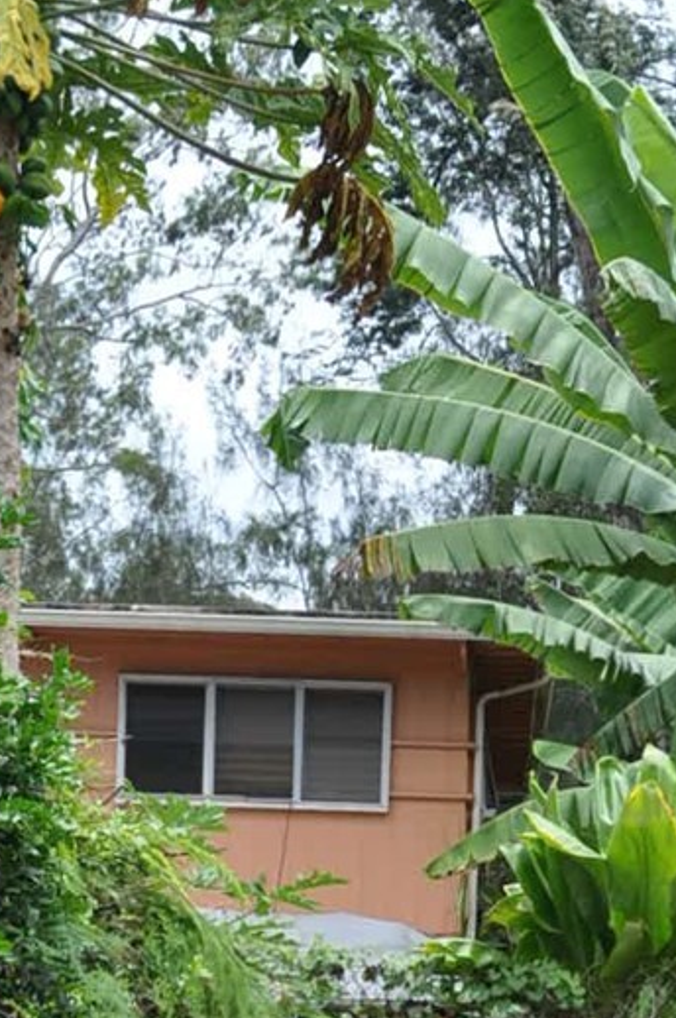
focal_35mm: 118
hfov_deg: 11.6
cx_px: 451
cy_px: 1251
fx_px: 3332
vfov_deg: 16.6
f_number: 9
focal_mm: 24
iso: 200
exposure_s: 1/320
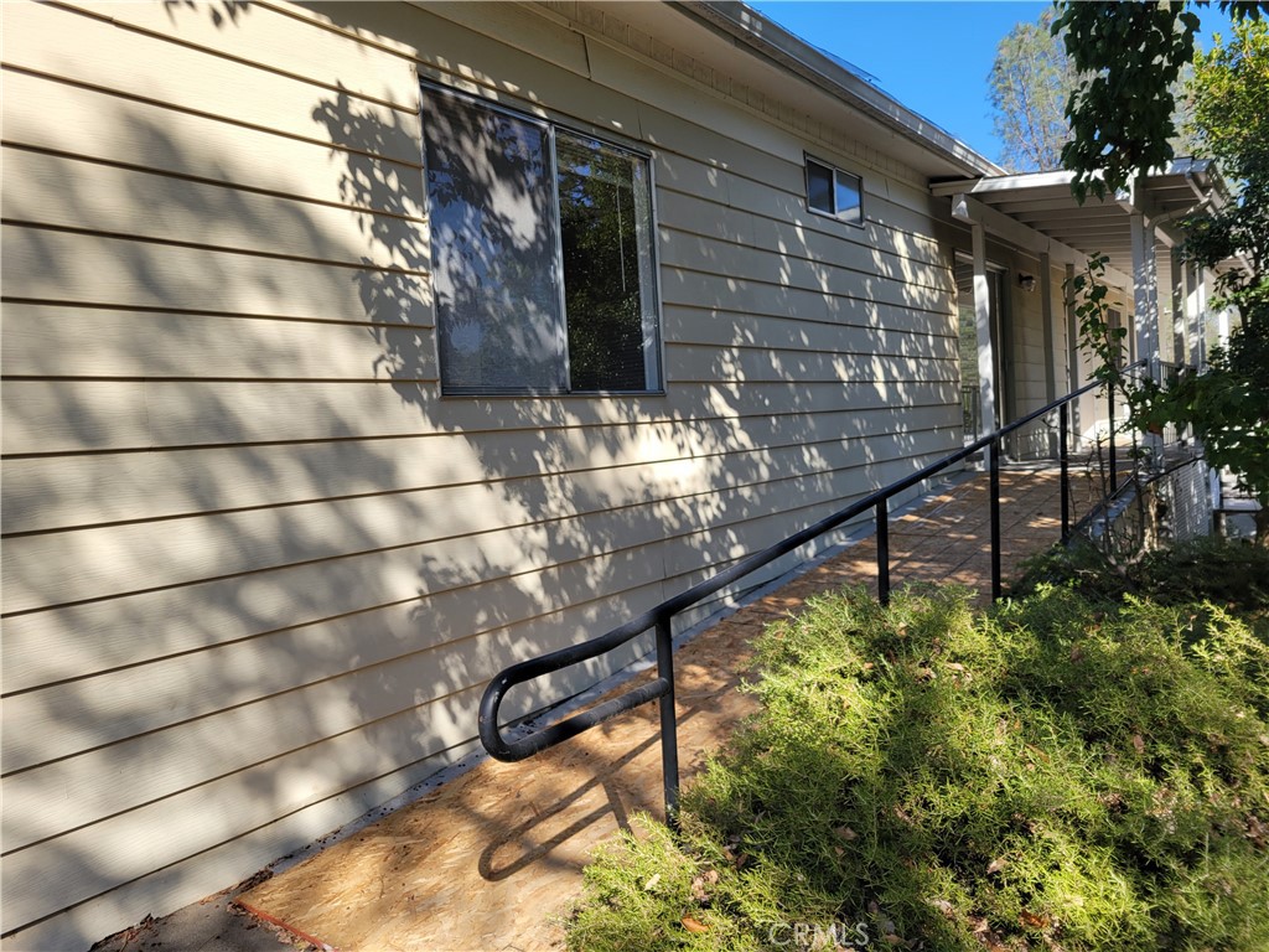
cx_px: 634
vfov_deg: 53.1
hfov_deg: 67.3
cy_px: 476
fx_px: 953
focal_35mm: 26
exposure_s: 1/1272
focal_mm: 5.4
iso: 40
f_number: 1.8
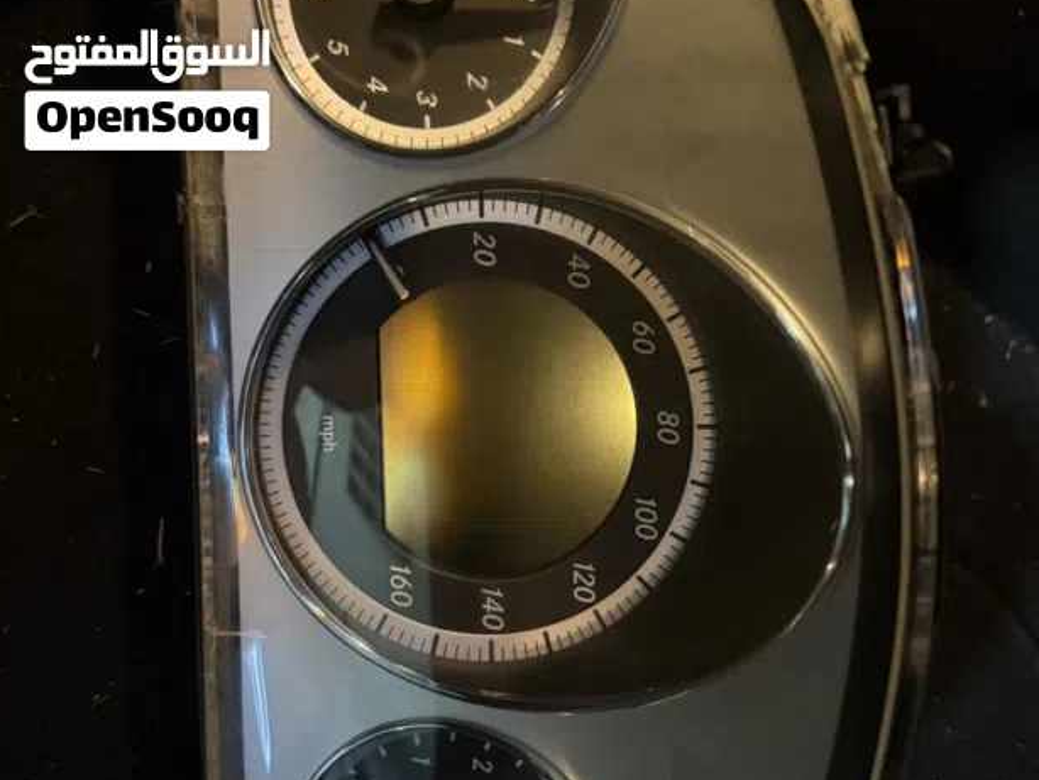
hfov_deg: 69.4
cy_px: 394
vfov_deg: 54.9
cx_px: 525
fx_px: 751
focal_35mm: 25
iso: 800
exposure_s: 1/33
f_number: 1.78
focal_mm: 6.76
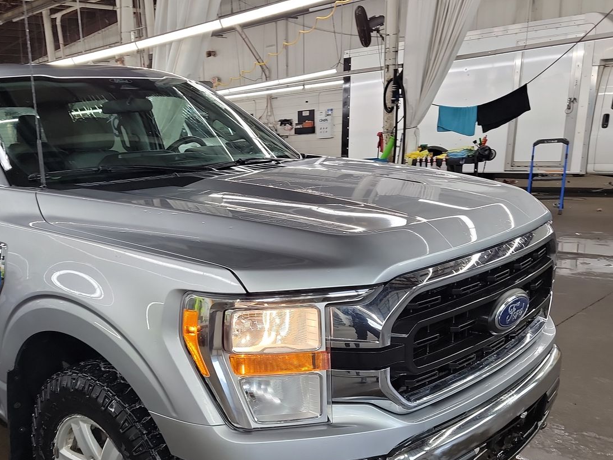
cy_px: 307
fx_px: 620
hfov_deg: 51.0
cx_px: 175
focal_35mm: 35
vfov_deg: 40.2
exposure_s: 1/59
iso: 78
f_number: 1.8
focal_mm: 6.7
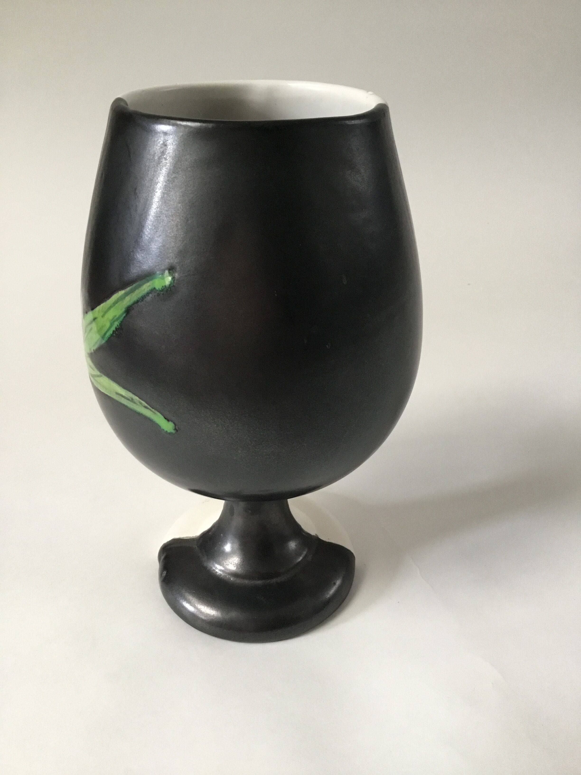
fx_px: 694
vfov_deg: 58.4
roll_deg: +0.2
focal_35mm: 31
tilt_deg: -31.1
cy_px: 388
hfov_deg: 45.4
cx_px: 290
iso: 200
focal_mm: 3.3
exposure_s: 1/33
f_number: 2.4
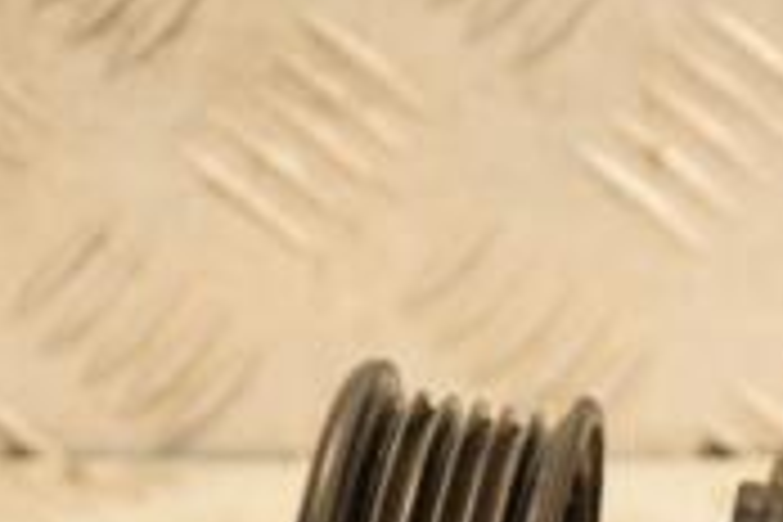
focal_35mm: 413
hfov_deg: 5.0
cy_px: 882
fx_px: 8982
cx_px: 1125
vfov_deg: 3.3
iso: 800
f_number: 5.3
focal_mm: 80
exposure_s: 1/100
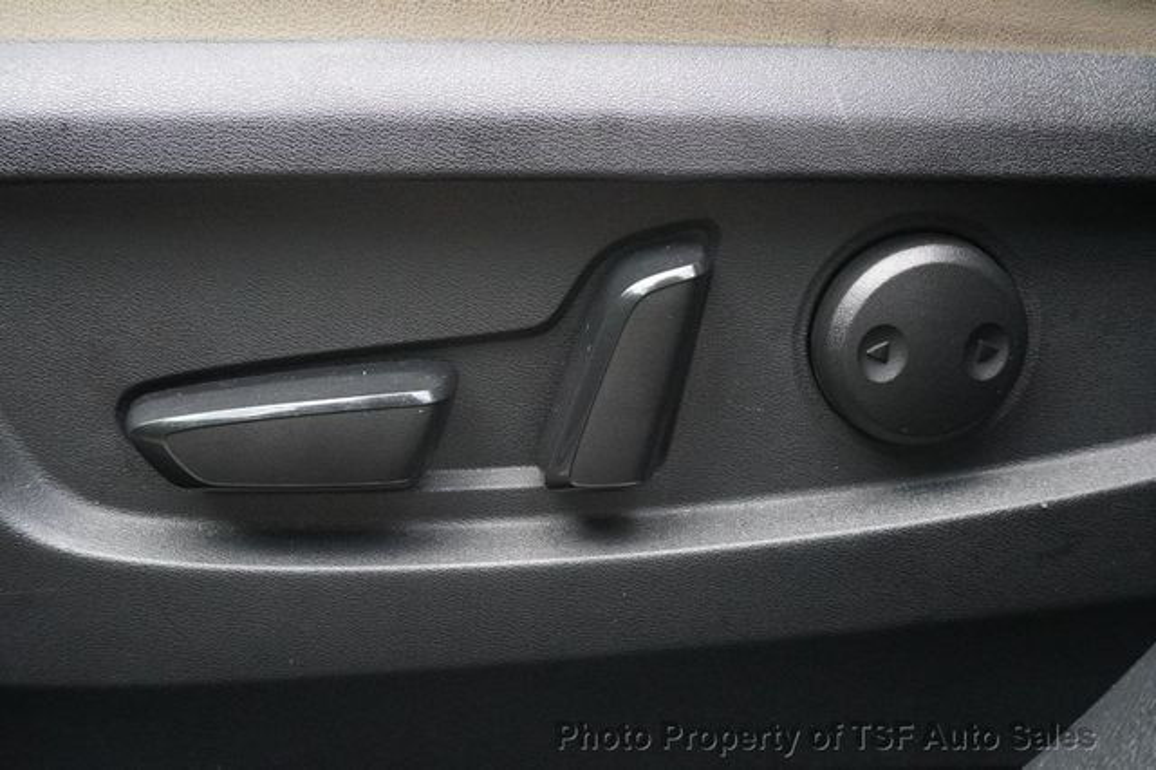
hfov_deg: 46.4
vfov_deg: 31.9
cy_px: 385
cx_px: 578
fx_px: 1348
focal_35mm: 42
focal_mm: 28
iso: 6400
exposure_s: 1/250
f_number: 9
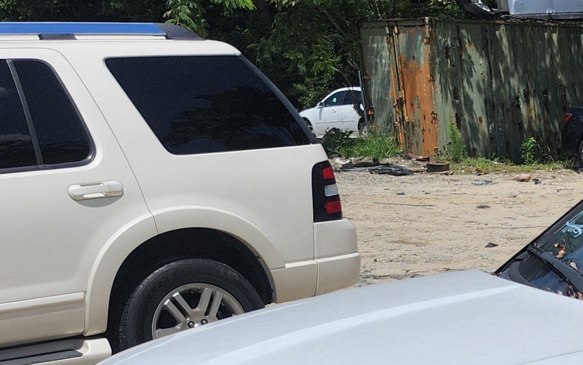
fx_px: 1367
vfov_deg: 13.9
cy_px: 610
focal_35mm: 86
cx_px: 884
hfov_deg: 20.5
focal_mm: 5.54
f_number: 1.8
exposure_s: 1/3935
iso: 25
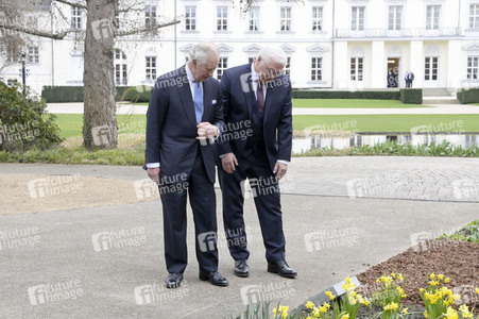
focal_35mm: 70
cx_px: 240
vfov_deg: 19.4
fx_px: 931
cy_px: 160
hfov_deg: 28.9
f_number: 10
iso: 5000
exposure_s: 1/400
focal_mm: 70
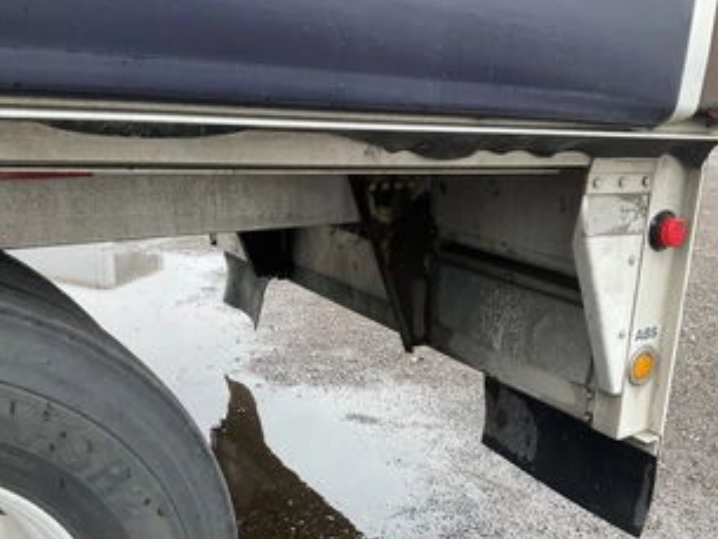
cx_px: 386
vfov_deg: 37.5
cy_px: 341
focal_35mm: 38
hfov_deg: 48.9
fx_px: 789
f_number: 1.8
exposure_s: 1/147
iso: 20
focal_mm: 3
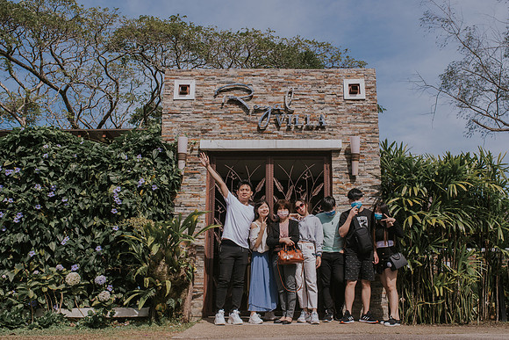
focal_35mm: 38
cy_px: 171
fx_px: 541
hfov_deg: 50.4
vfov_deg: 34.9
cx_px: 268
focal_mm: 35
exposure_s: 1/4000
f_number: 5
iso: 400
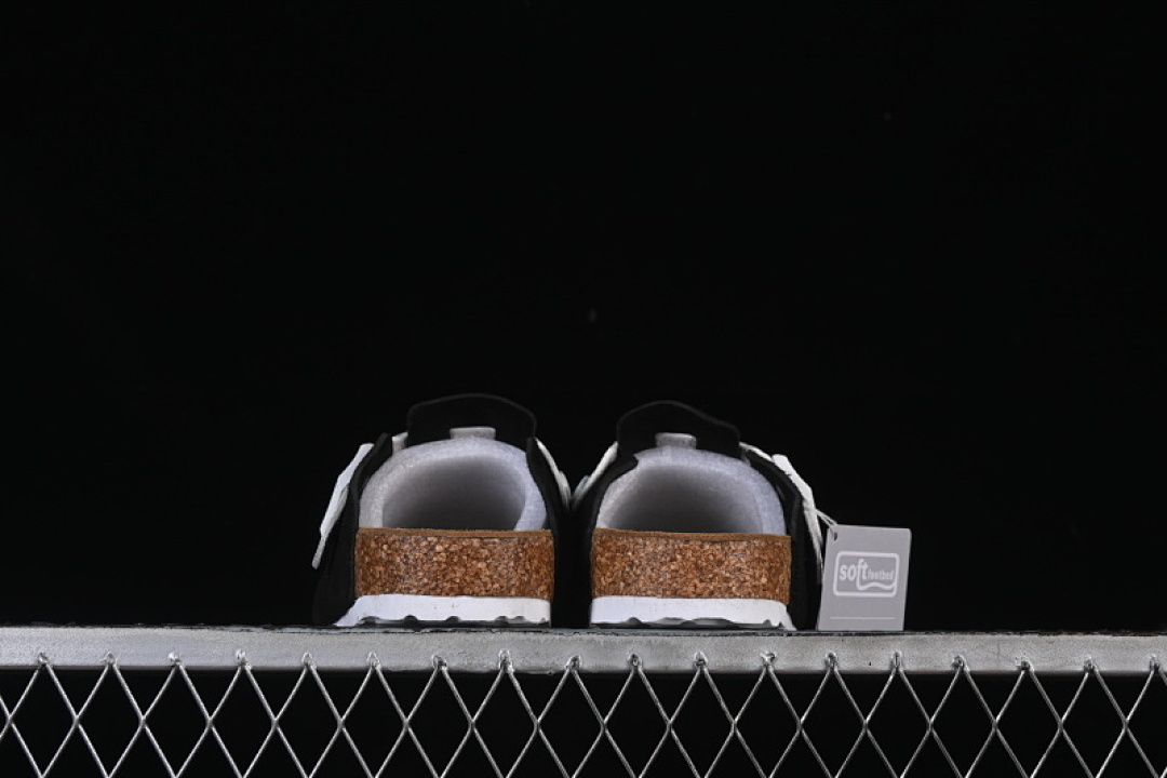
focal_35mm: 75
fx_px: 2431
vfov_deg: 18.2
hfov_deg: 27.0
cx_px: 584
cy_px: 389
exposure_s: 1/80
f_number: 9
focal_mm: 50
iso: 160
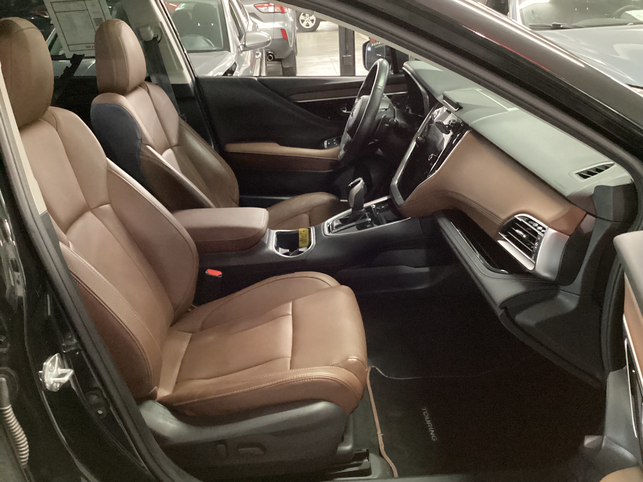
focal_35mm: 31
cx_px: 322
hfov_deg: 58.4
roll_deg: +3.0
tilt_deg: -25.8
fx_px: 576
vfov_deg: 45.4
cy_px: 241
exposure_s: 1/25
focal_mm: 3.3
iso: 800
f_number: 2.4
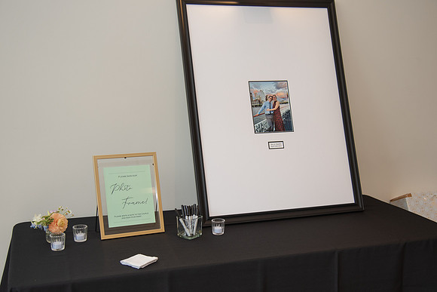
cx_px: 218
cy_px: 171
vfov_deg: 30.1
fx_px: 541
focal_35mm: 45
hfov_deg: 44.0
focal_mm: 38
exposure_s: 1/200
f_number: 4
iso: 450
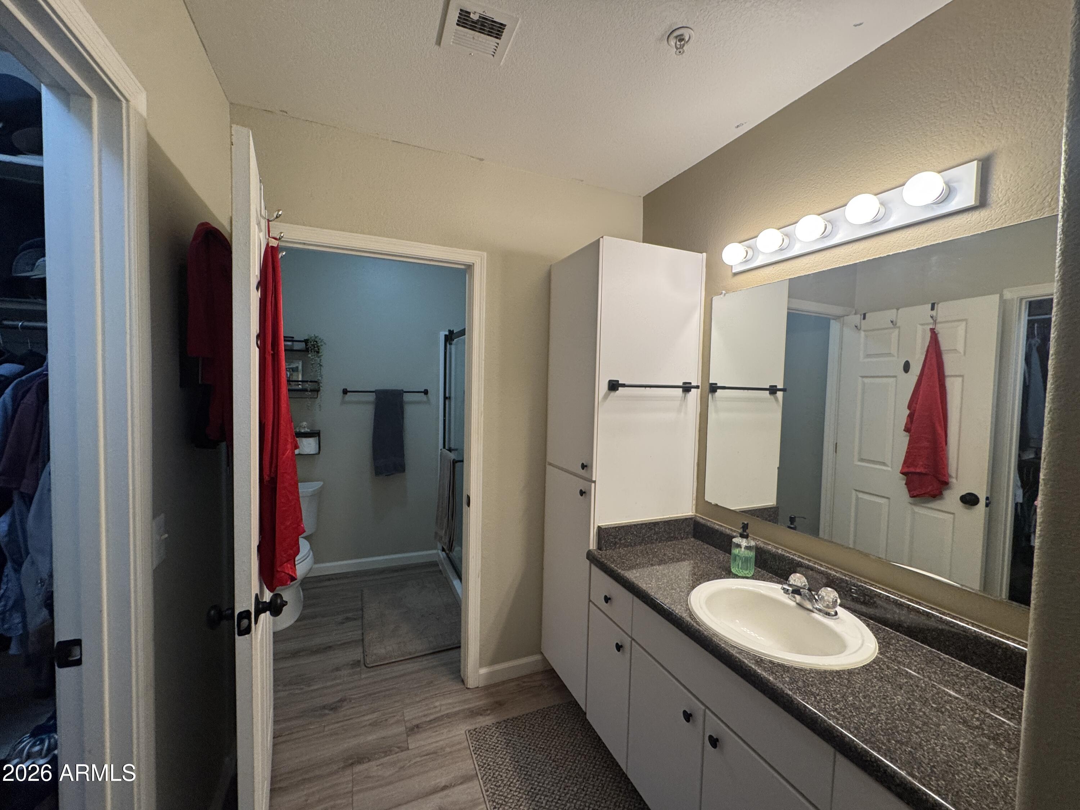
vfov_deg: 85.7
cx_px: 540
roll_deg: -0.5
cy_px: 405
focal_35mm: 14
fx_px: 437
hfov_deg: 102.1
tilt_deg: -2.7
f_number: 2.2
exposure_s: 1/120
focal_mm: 2.22
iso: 200
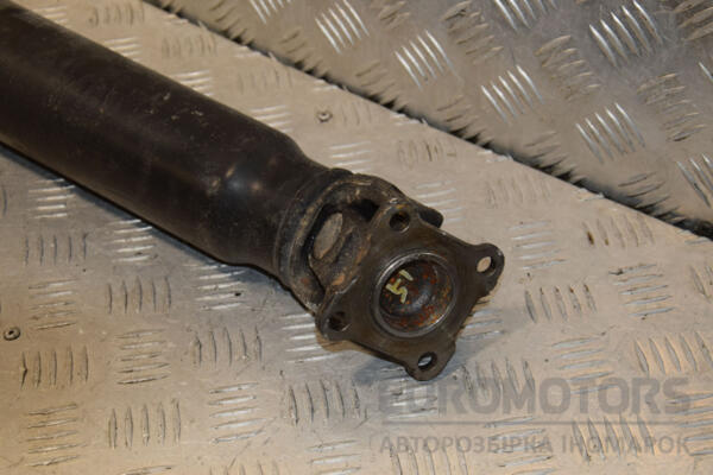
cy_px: 238
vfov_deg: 20.2
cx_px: 356
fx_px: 1337
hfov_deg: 29.9
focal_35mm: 68
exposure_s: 1/200
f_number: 7.1
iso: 800
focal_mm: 45
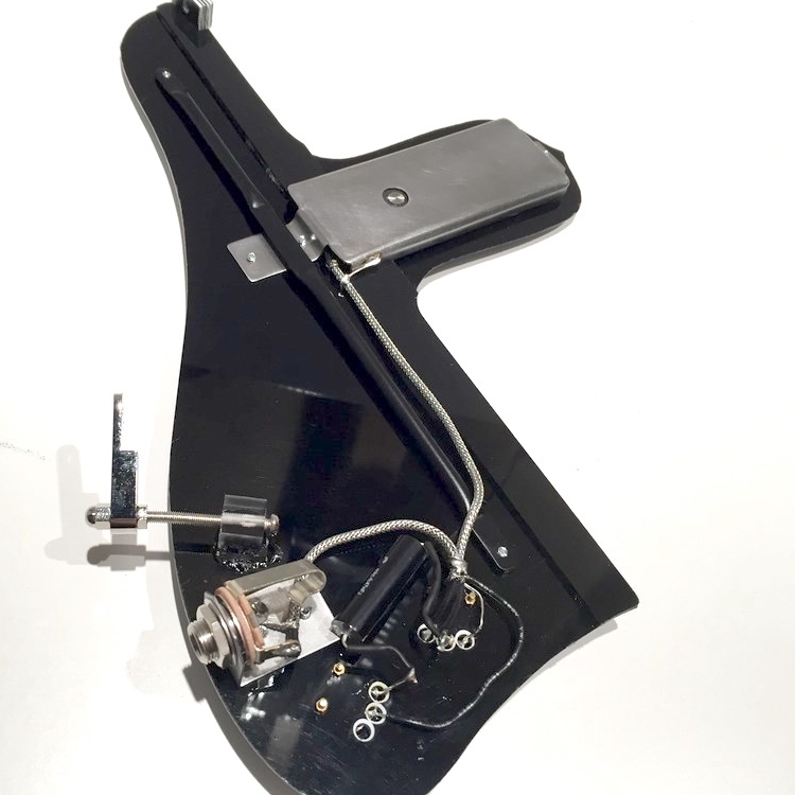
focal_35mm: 35
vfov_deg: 47.2
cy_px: 405
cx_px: 289
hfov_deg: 46.7
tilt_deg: -58.0
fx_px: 909
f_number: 2.2
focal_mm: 4.15
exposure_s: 1/40
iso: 32
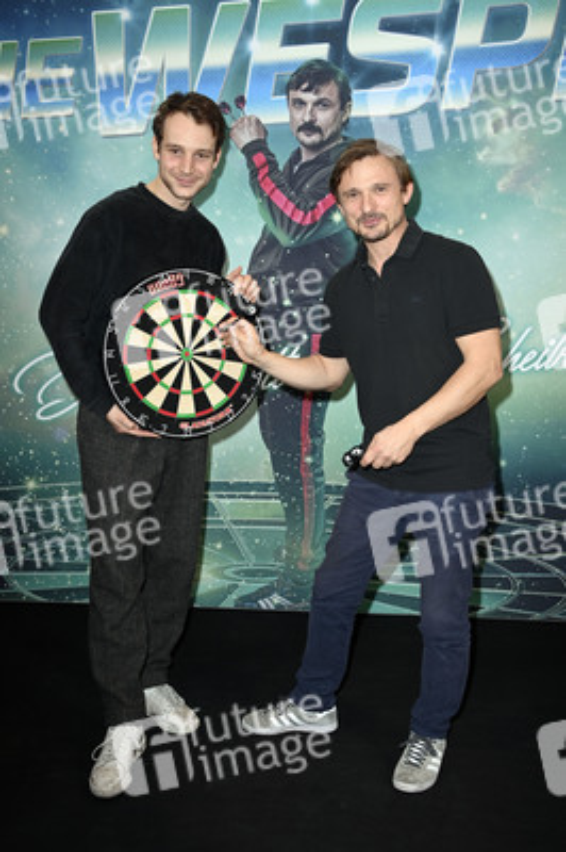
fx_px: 898
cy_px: 426
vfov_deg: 50.7
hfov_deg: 35.0
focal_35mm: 38
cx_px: 283
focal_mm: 38
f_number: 5.6
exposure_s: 1/200
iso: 500
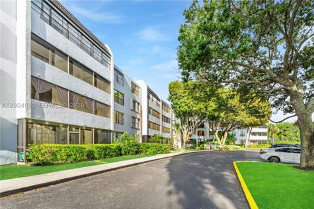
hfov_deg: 104.3
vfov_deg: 81.1
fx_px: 122
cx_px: 157
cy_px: 104
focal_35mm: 14
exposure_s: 1/60
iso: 100
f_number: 11
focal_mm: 14
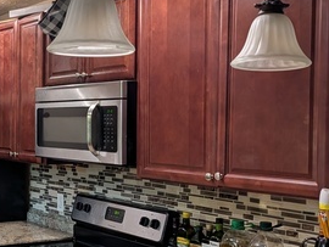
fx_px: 561
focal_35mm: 59
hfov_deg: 30.3
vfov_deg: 24.9
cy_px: 125
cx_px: -4
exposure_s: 1/40
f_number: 1.68
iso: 397
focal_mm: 6.9
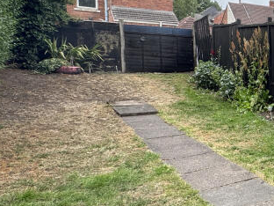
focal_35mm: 46
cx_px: 383
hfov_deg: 29.8
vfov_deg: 31.5
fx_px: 364
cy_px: 95
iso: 50
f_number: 2.2
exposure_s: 1/99
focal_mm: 2.22
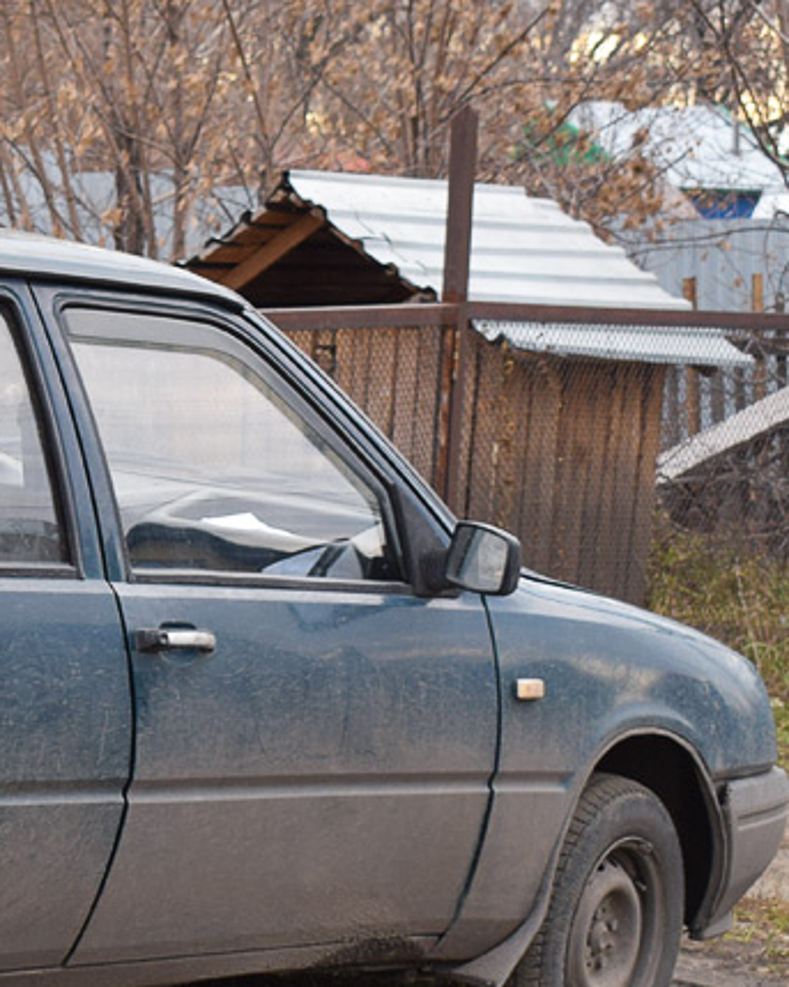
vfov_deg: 15.3
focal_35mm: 126
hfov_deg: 11.8
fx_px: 3679
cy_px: 529
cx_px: -306
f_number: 5.6
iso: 400
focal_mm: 32
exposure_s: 1/125
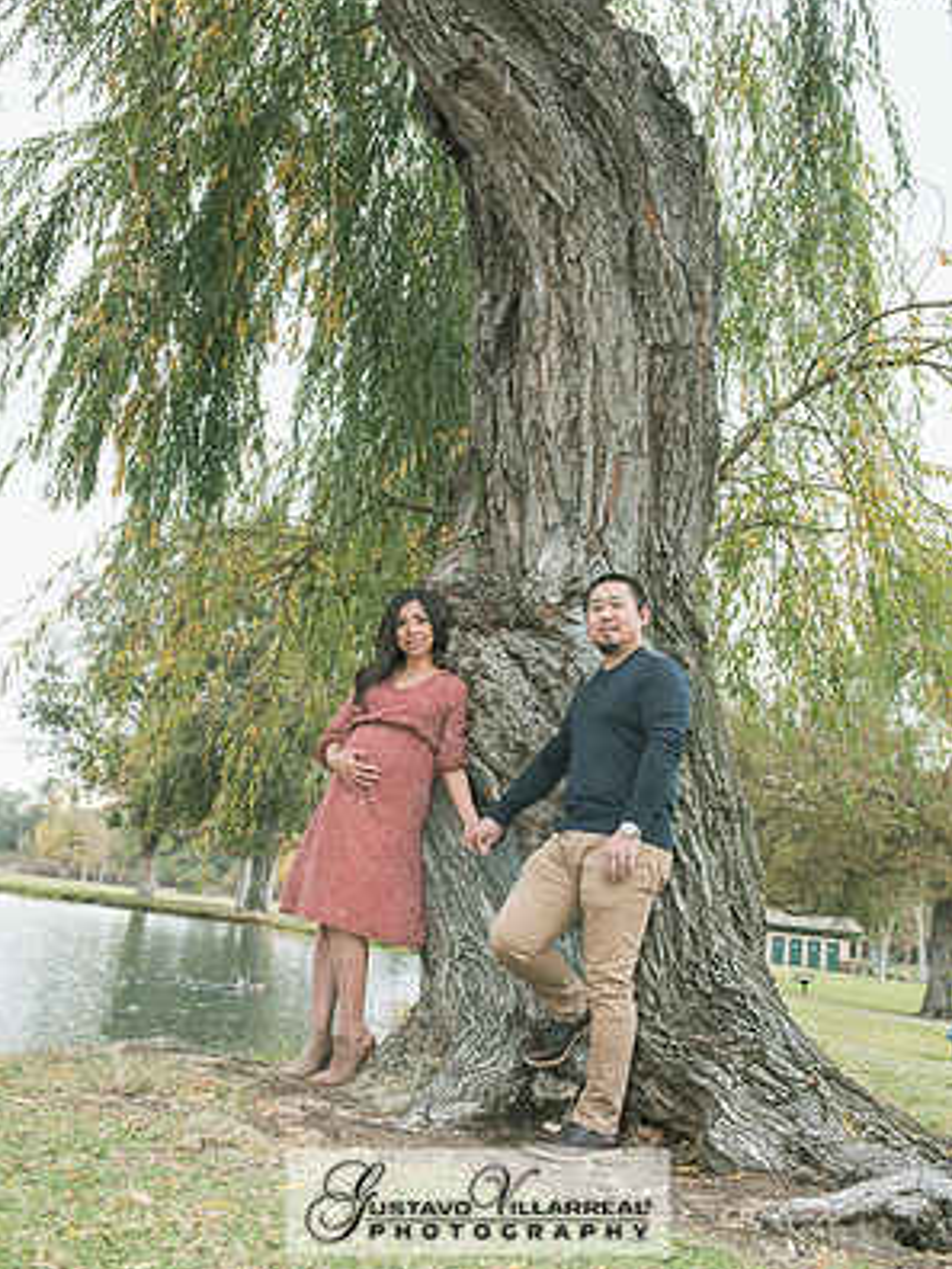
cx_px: 478
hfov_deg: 40.7
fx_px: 1283
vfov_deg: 52.6
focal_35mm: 35
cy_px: 602
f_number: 5
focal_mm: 32
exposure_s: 1/125
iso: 500
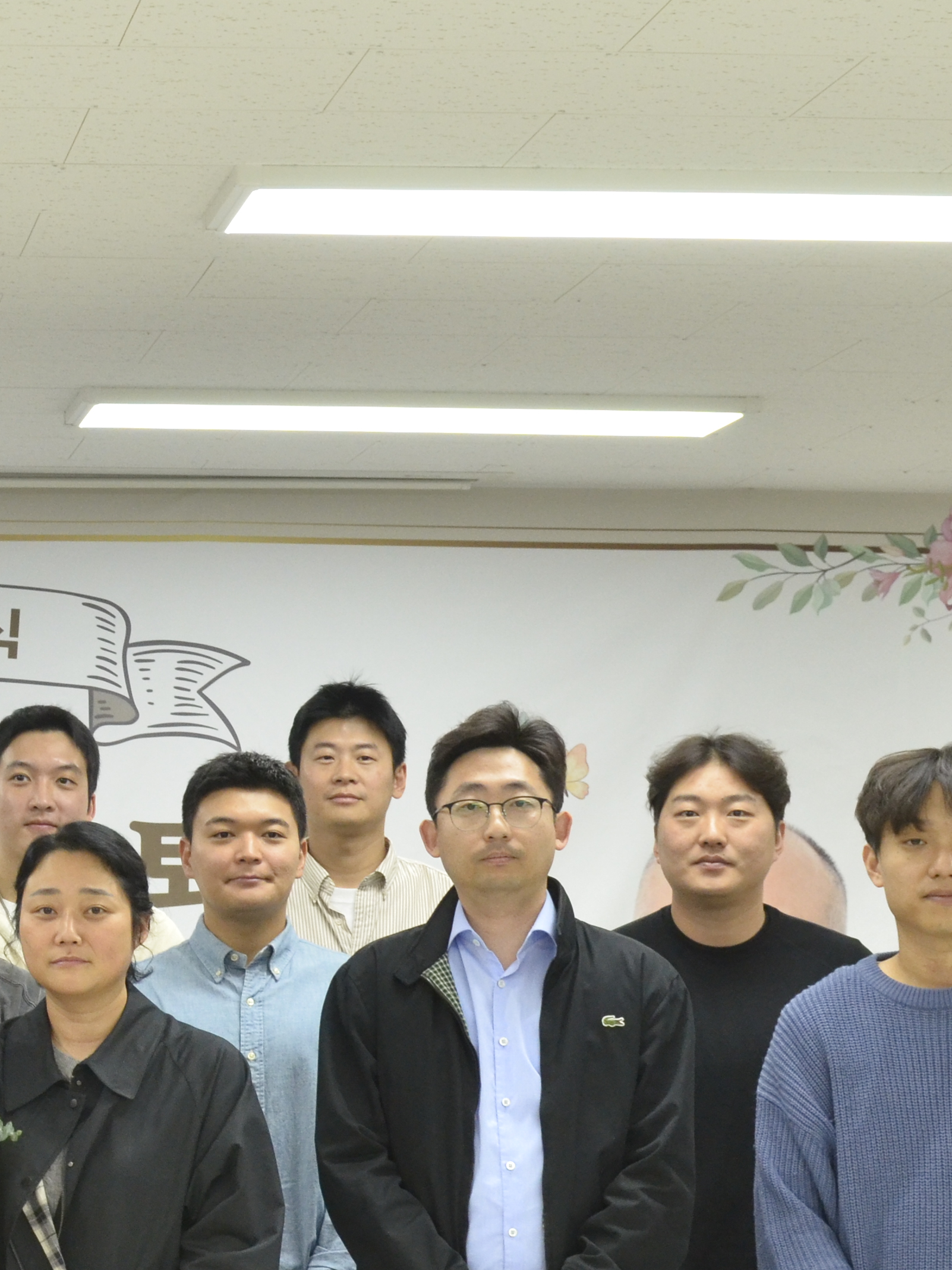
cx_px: -357
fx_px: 3410
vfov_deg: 21.0
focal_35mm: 93
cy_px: 880
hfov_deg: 15.0
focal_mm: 28
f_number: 5.6
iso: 1250
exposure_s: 1/125
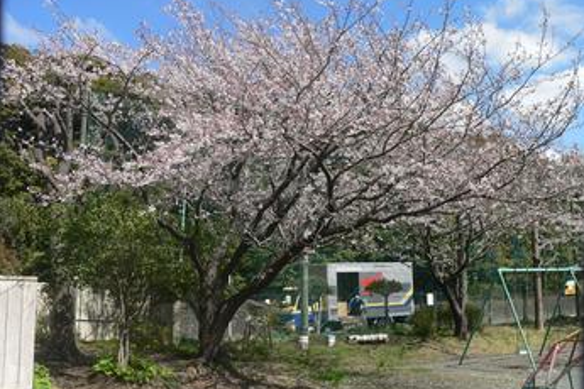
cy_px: 197
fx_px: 616
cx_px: 293
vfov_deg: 35.1
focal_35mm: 38
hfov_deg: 50.7
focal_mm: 6
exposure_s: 1/500
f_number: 4
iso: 80
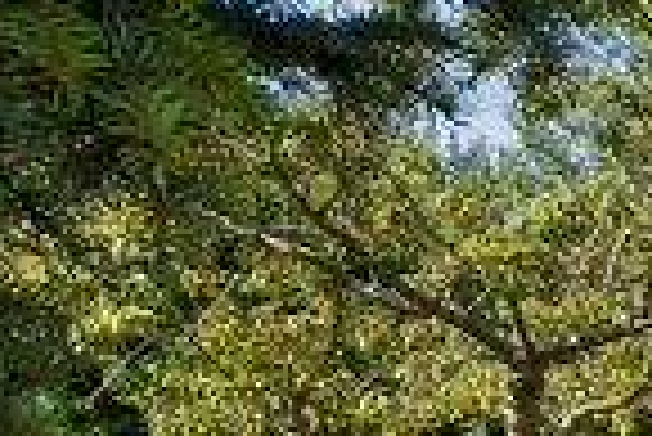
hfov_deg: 13.1
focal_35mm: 103
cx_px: 1682
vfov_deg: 12.7
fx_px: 1870
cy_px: 632
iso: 250
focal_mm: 12.5
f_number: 8
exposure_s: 1/640
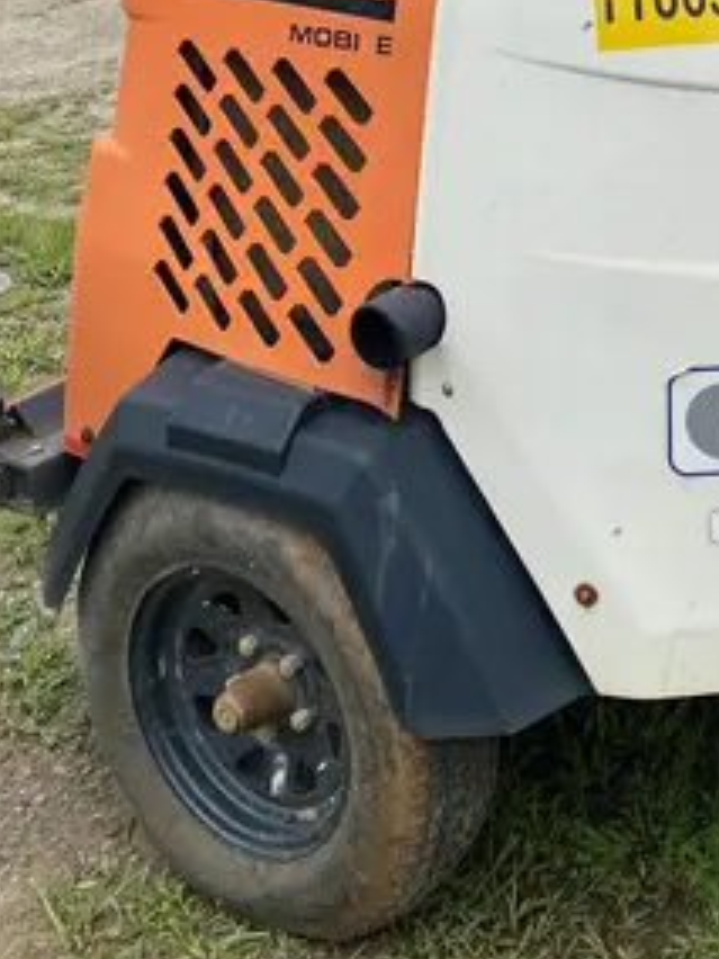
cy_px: -79
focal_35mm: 67
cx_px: 911
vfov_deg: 26.8
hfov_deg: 20.2
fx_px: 1856
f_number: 1.8
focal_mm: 4.25
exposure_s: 1/1522
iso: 32
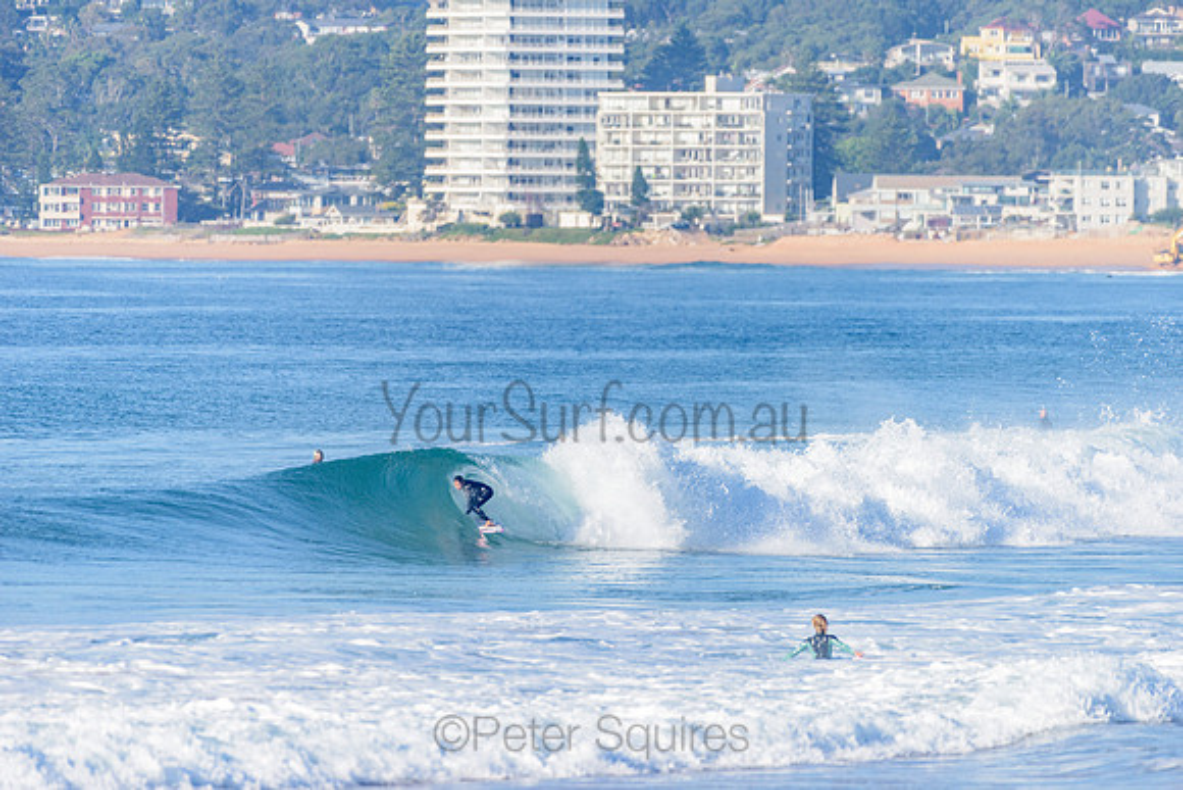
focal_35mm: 500
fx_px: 16434
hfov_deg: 4.1
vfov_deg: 2.8
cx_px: 592
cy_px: 395
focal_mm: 500
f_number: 5.6
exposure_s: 1/2000
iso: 220
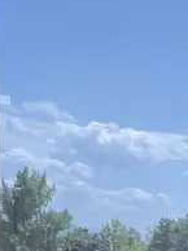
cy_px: 462
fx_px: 1052
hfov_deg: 9.4
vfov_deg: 12.4
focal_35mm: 145
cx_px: 406
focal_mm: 4.2
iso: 32
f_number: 1.6
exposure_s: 1/145
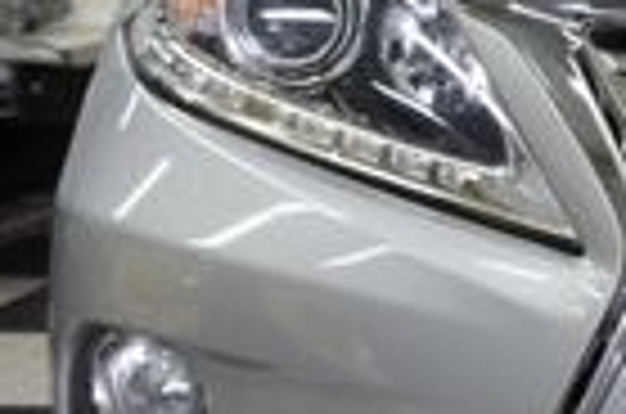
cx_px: 1207
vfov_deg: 9.0
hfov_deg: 12.2
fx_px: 2637
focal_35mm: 152
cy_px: 189
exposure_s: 1/40
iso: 200
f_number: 4
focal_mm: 22
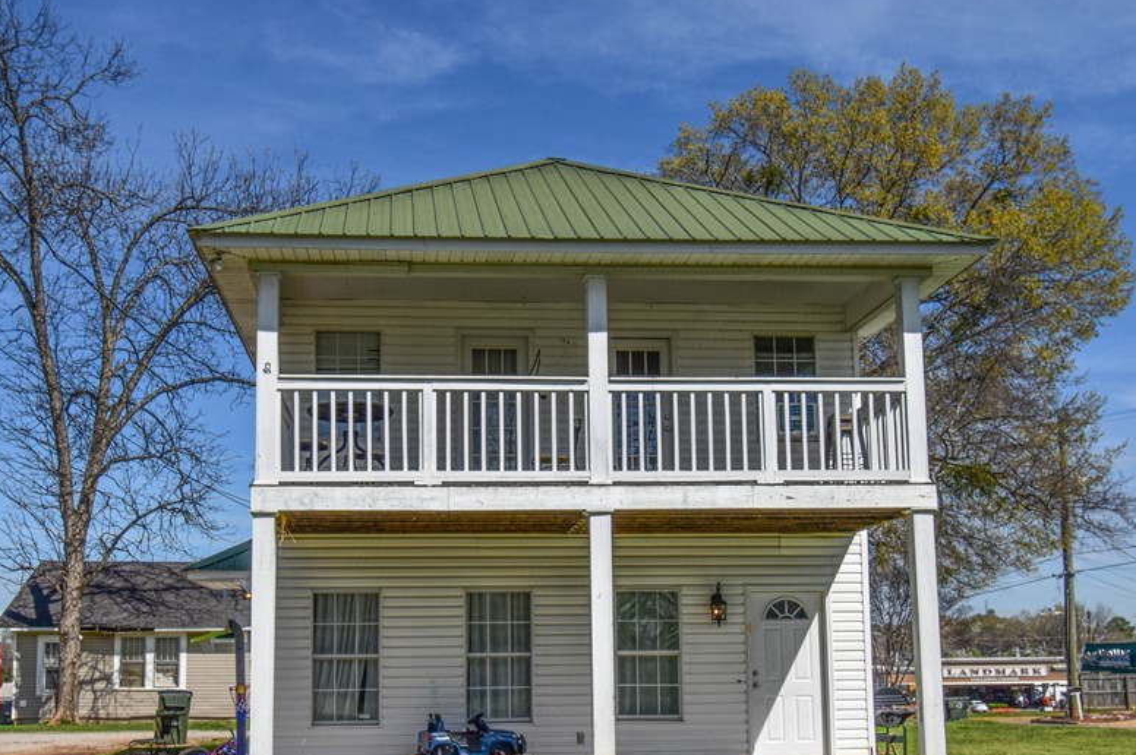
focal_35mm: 42
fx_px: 1324
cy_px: 498
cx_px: 527
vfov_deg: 31.6
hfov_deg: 46.4
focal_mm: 20
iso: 280
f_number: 11
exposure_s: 1/500
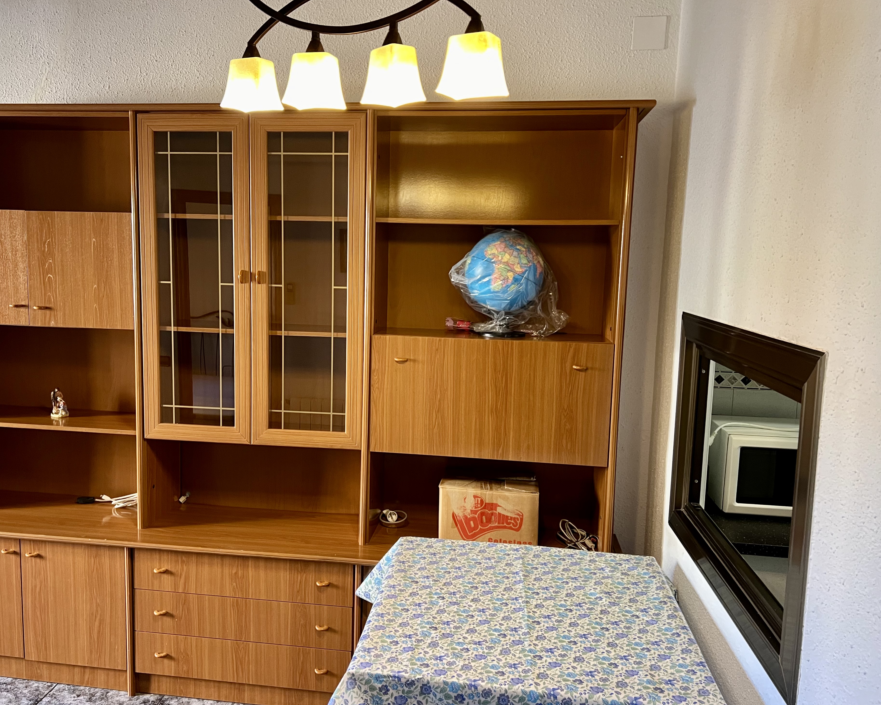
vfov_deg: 51.5
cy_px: 350
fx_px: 730
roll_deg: -1.4
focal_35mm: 28
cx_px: 401
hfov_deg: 62.1
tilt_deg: -6.0
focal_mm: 5.7
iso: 250
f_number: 1.5
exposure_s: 1/50
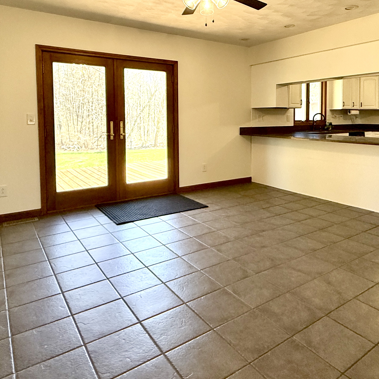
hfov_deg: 62.6
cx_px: 220
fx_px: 310
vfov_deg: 61.8
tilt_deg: -2.0
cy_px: 134
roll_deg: +2.0
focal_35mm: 25
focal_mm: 2.22
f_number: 2.2
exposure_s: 1/120
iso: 200
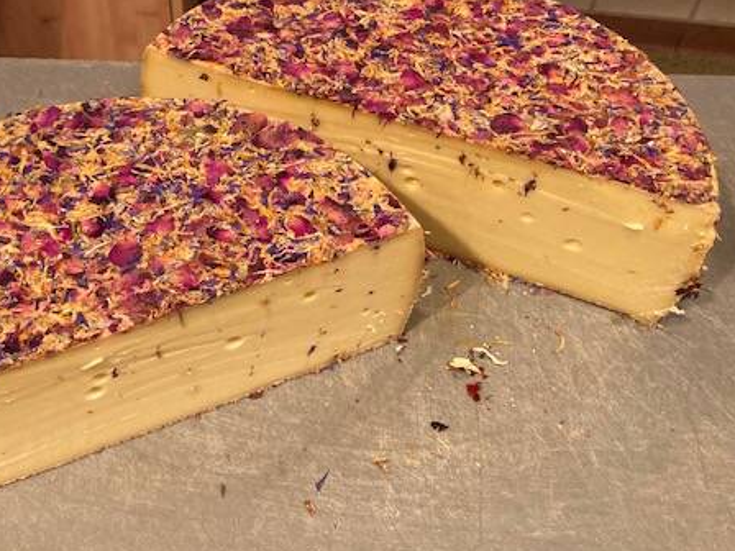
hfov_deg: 45.7
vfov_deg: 35.9
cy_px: 256
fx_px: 849
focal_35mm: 40
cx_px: 215
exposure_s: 1/50
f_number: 1.8
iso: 100
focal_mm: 3.99
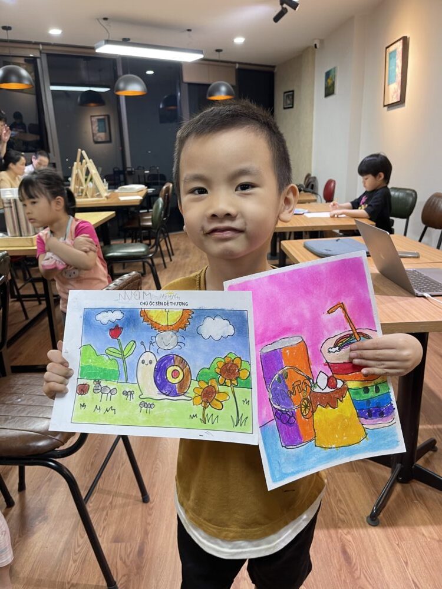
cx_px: 221
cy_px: 294
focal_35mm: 25
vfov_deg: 69.4
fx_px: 426
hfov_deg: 54.9
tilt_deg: -18.1
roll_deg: +1.9
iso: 64
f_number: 1.6
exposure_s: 1/50
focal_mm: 5.1
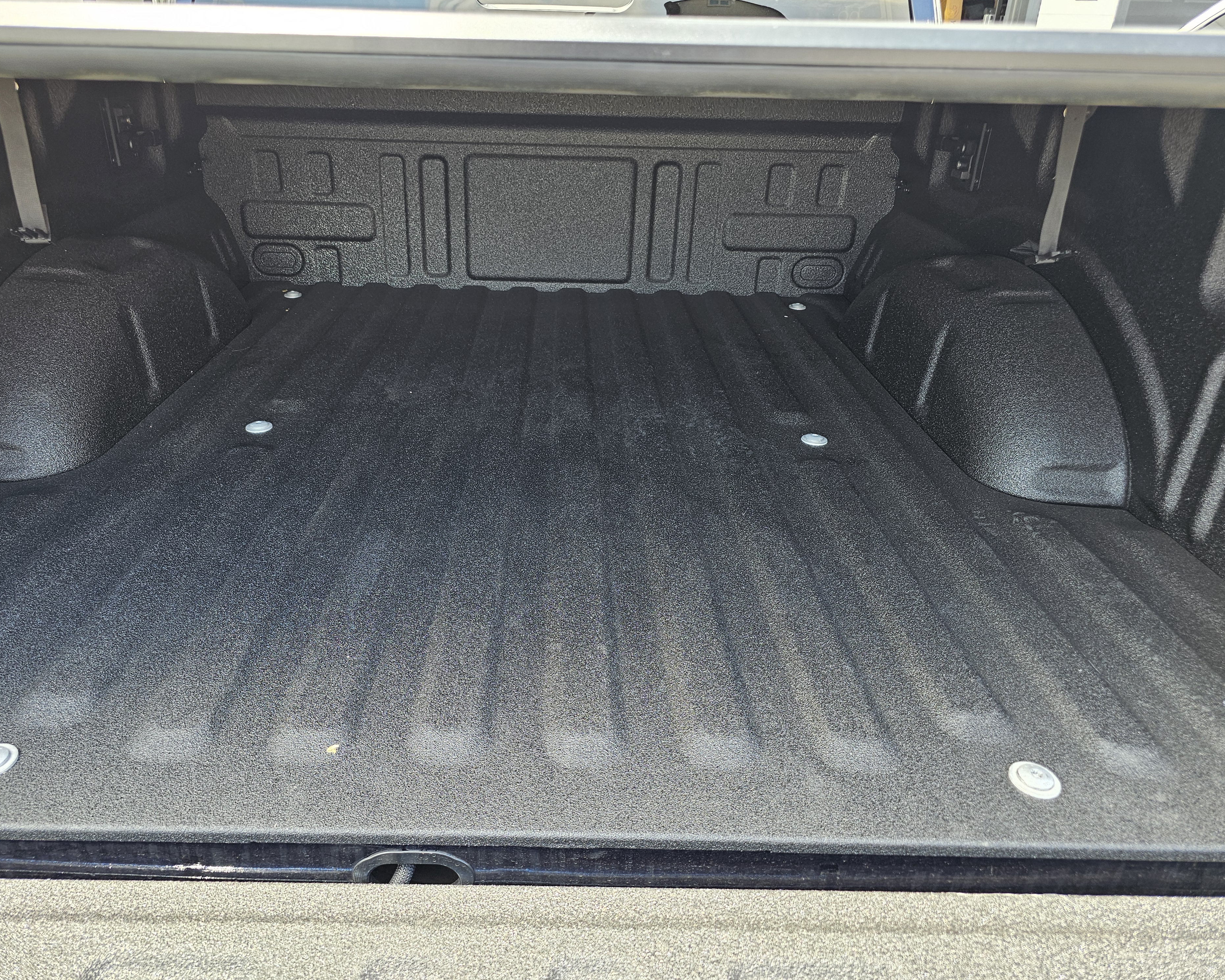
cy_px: 490
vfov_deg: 58.8
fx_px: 870
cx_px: 577
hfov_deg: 70.2
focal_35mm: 24
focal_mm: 6.3
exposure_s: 1/120
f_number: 1.7
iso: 80
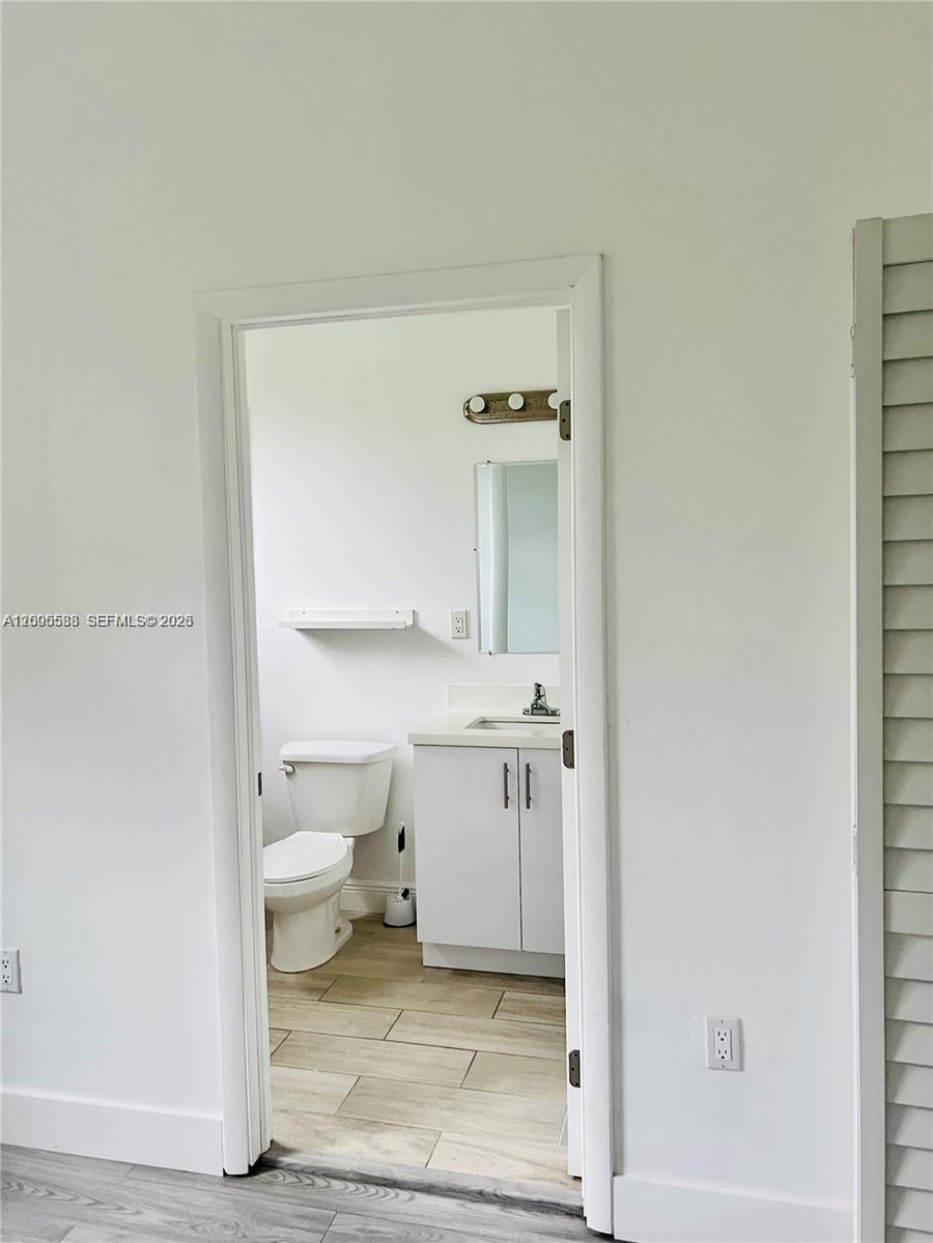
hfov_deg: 53.1
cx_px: 466
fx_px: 934
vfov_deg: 67.3
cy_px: 622
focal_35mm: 26
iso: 125
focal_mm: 5.7
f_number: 1.5
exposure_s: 1/91
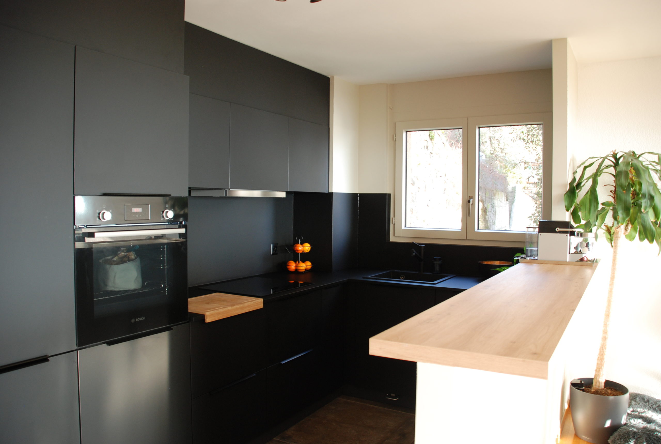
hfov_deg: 67.3
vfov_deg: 48.1
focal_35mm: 27
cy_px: 222
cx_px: 330
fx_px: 497
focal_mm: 18
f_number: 3.5
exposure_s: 1/30
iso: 280
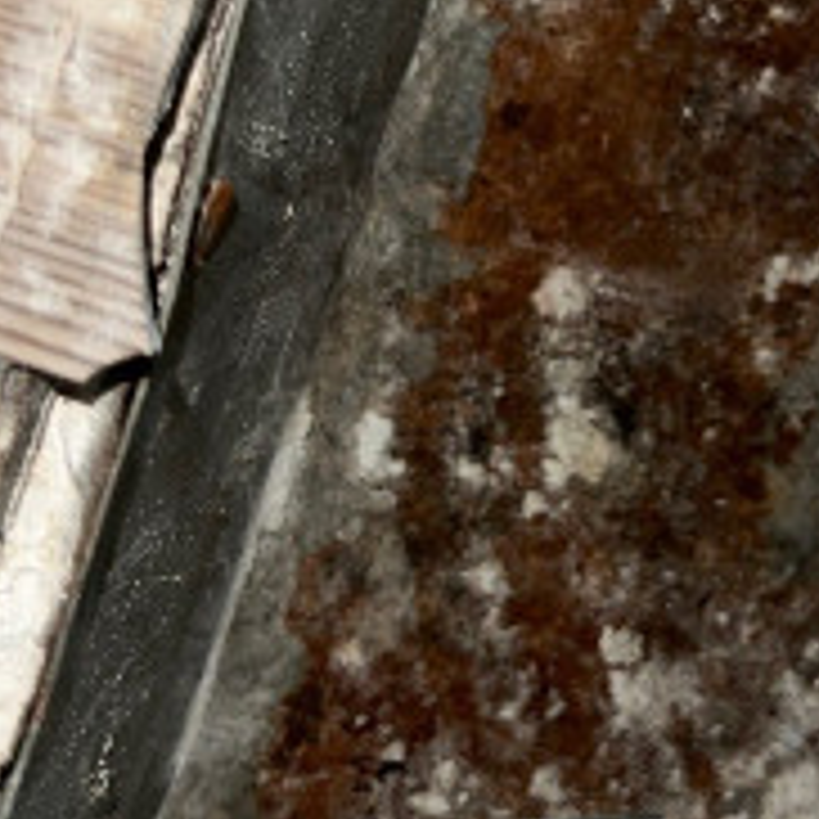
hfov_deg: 27.3
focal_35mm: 61
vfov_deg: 27.7
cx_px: 713
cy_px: 178
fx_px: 1633
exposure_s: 1/695
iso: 20
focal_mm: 4
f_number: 1.8
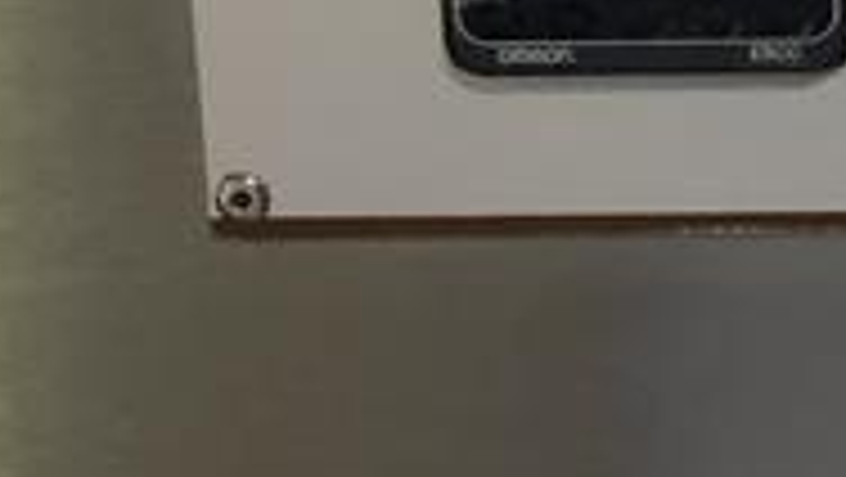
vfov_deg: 11.1
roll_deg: +0.1
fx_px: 2424
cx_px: 1069
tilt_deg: -14.0
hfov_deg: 18.5
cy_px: -32
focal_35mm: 108
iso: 100
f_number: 1.8
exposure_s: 1/6
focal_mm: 4
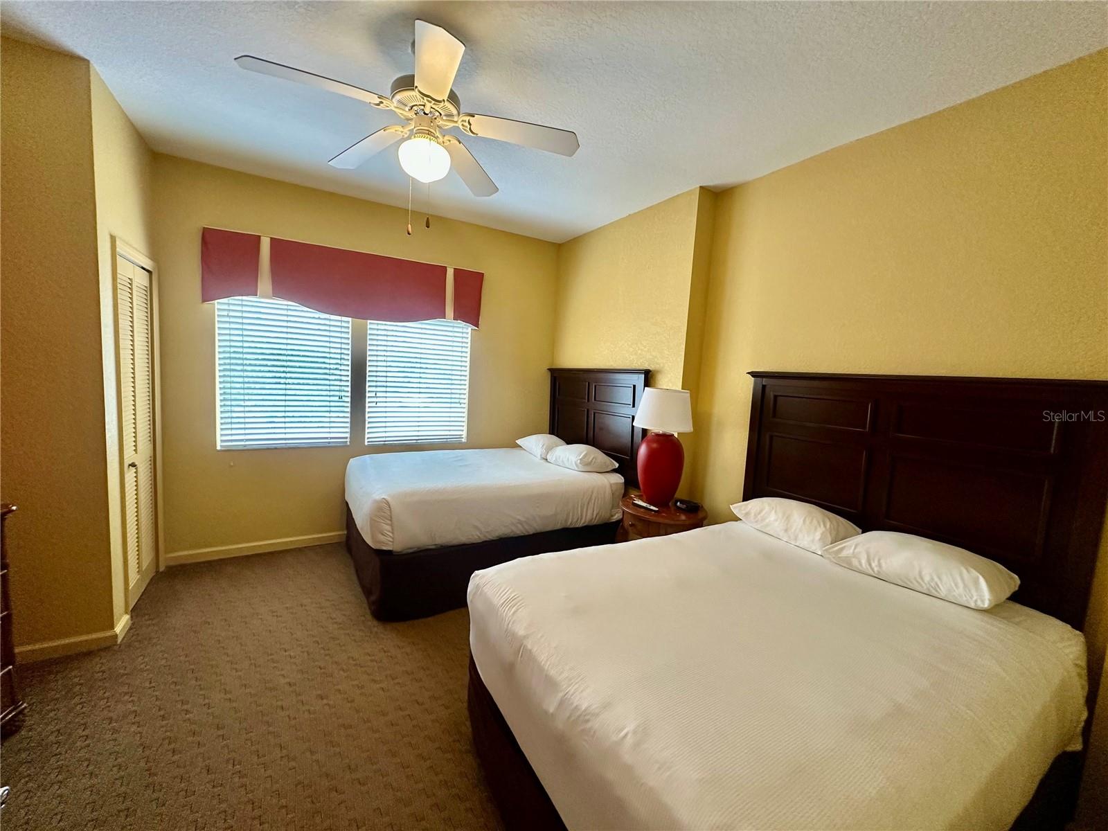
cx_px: 554
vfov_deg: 85.7
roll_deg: -3.4
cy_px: 416
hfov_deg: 102.1
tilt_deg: -5.6
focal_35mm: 14
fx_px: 448
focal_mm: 2.22
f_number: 2.2
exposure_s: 1/120
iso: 250
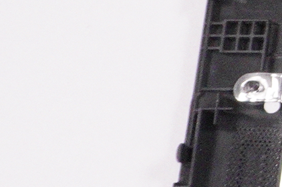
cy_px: 96
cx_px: 962
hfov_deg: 7.8
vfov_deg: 6.4
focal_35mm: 214
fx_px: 1674
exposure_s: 1/2000
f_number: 6.3
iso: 4000
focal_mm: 20
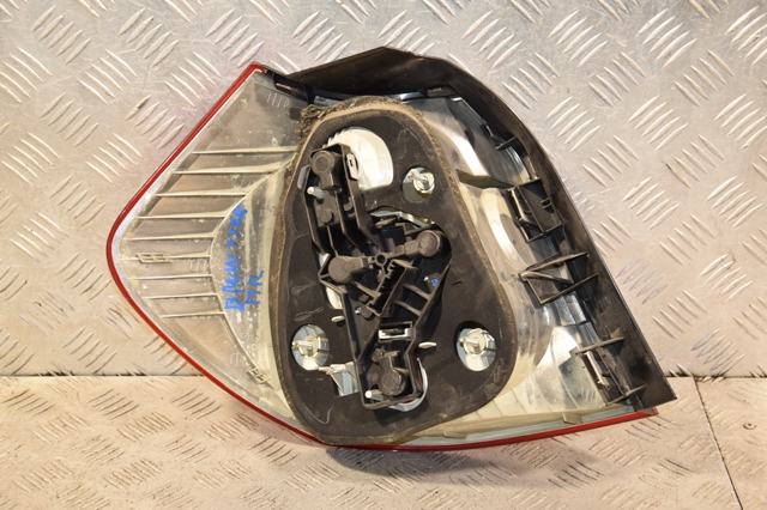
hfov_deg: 27.0
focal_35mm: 75
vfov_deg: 18.2
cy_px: 255
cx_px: 384
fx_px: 1597
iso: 800
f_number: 5
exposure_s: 1/160
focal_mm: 50
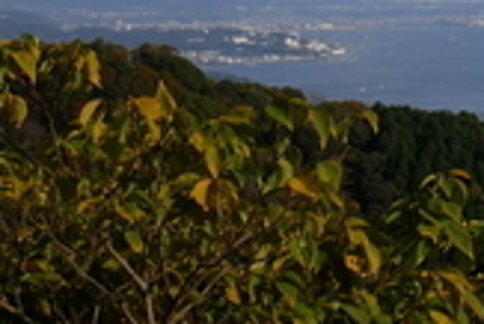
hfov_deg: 13.7
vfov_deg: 9.4
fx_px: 1857
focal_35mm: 138
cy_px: -287
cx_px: 790
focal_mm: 18
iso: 200
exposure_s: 1/640
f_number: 9
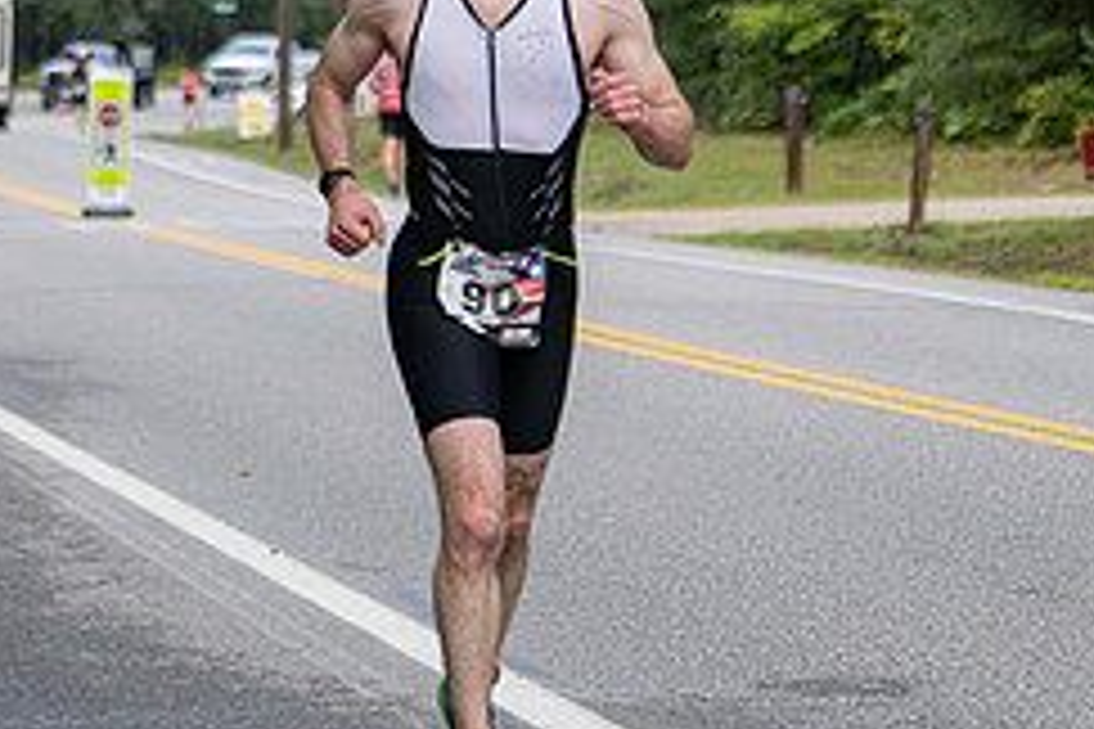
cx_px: 50
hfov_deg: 10.7
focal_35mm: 191
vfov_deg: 7.2
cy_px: 322
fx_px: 5804
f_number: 3.5
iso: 250
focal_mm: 80
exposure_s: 1/400
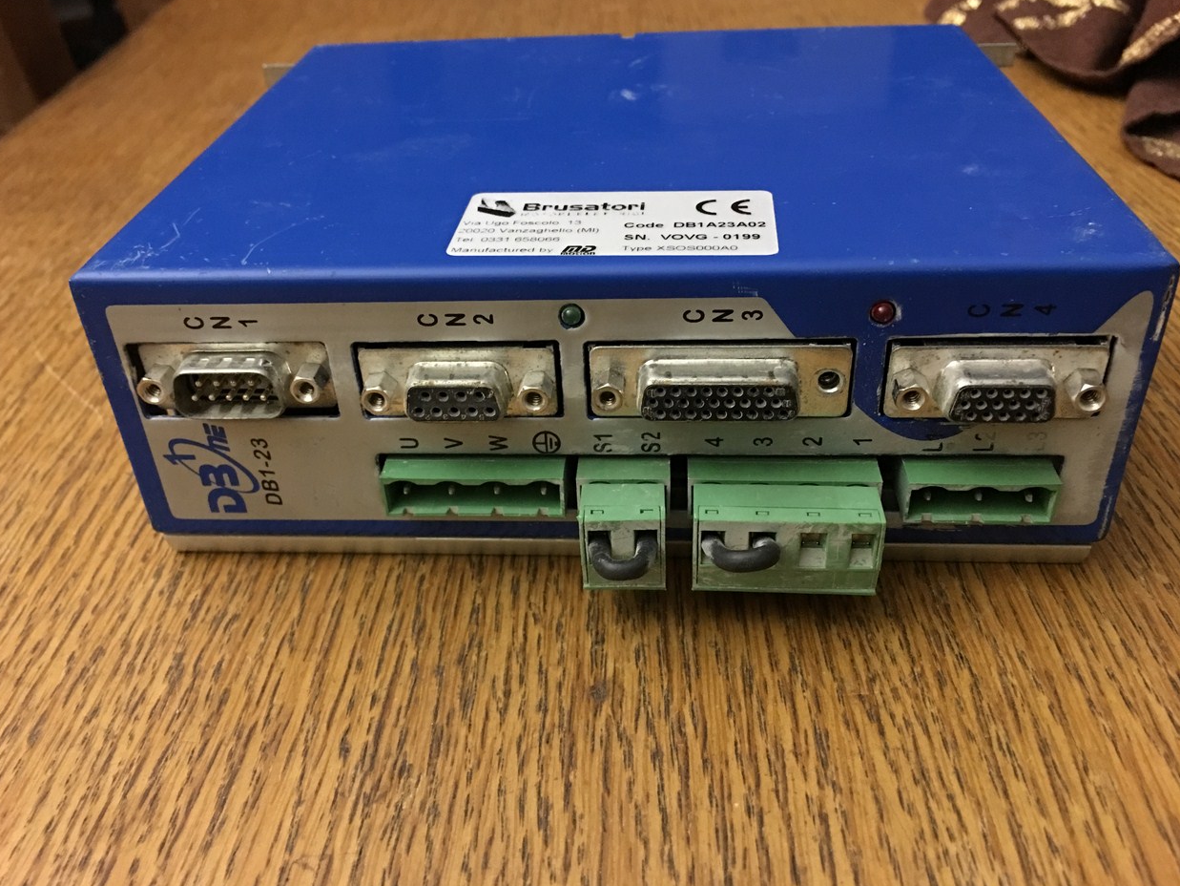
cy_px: 436
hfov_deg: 59.9
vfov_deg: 46.8
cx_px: 572
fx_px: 1023
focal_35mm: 30
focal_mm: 4.15
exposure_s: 1/4
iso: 125
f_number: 2.2
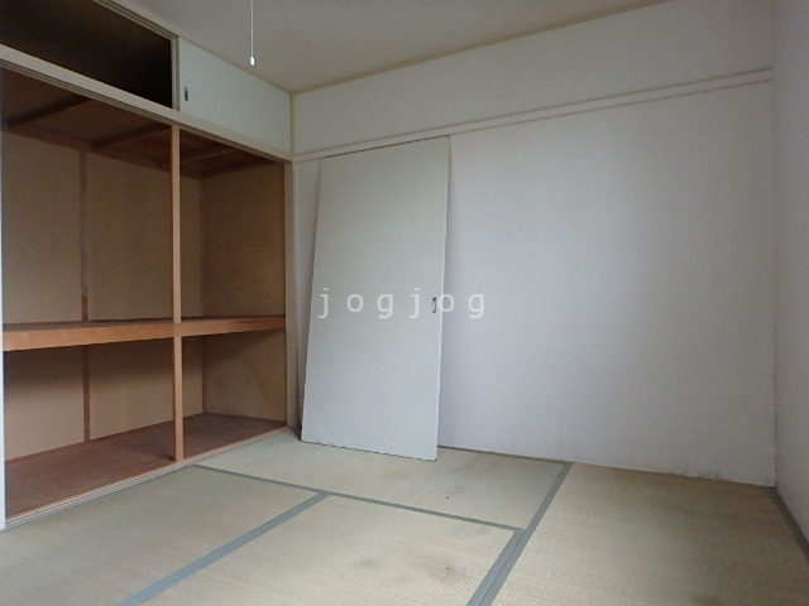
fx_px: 491
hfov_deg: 79.0
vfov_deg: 63.4
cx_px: 404
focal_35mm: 21
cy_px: 303
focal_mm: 3.7
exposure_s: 1/80
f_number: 3.5
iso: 800
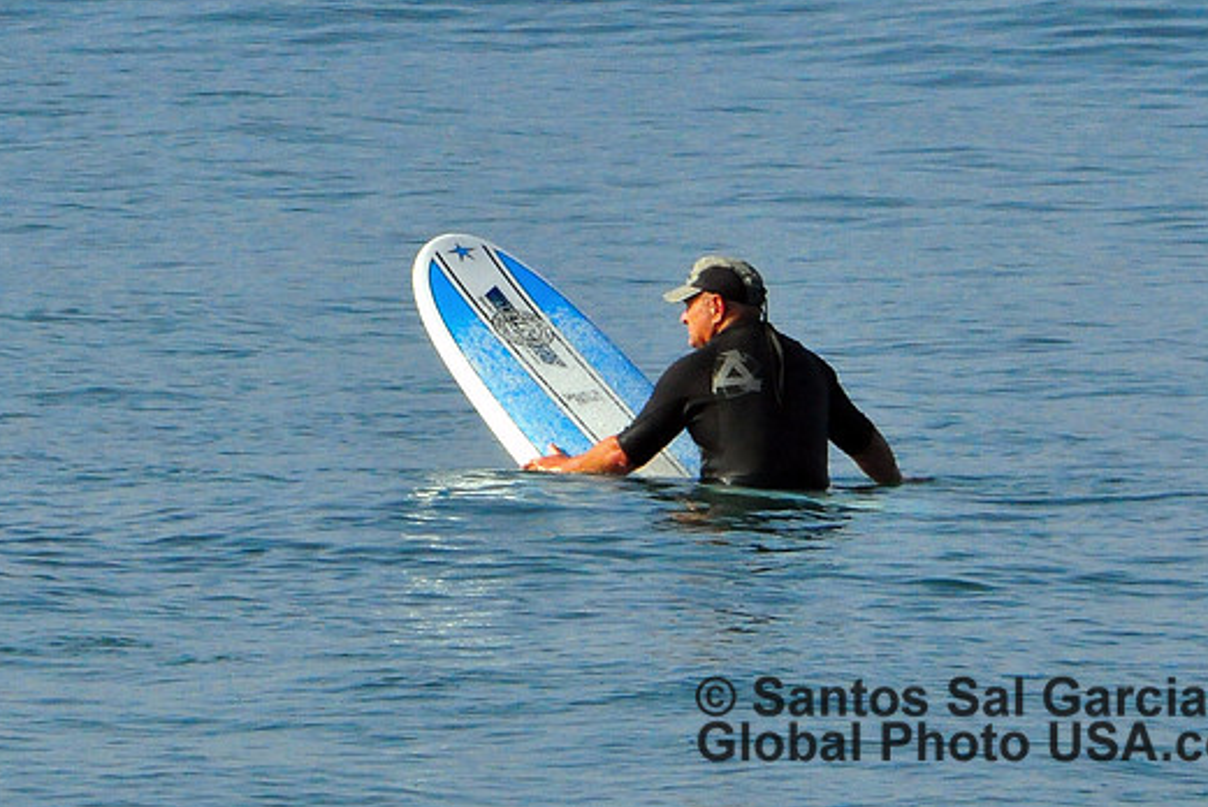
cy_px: 379
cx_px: 663
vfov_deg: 1.5
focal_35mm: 918
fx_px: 30820
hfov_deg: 2.2
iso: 1250
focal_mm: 550
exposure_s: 1/500
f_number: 20
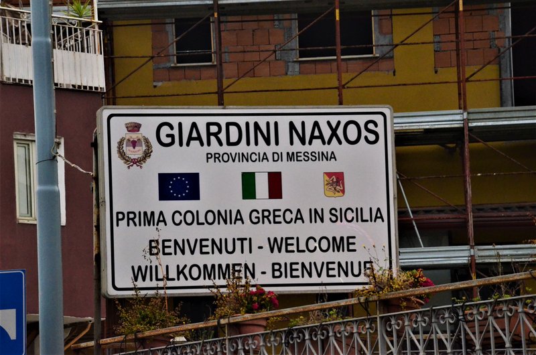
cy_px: 178
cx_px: 268
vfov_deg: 8.7
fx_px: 2340
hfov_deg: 13.1
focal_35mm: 158
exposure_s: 1/125
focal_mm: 105
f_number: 9
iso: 5000
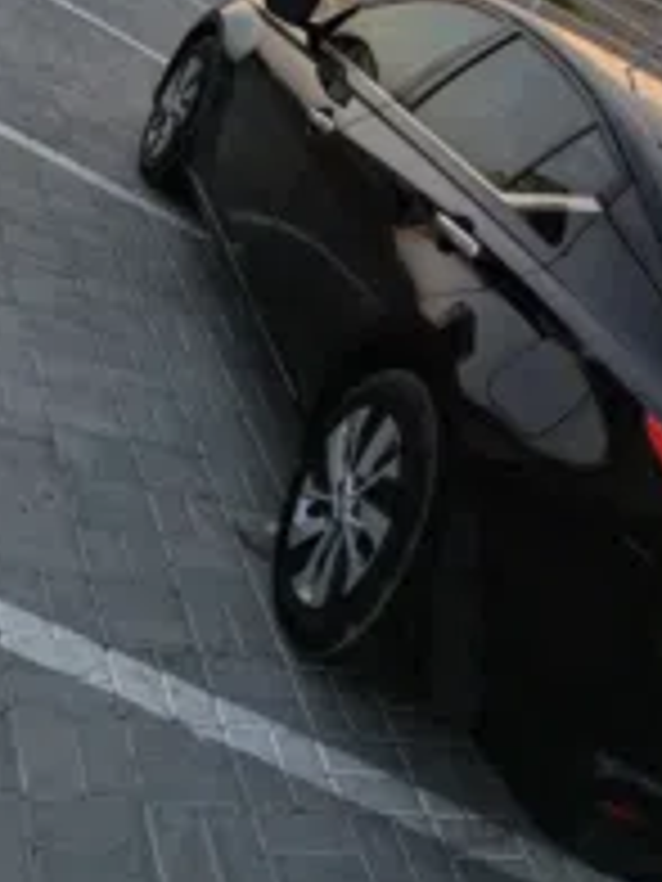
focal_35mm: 49
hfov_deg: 28.8
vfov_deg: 38.4
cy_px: 281
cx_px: 567
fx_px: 1249
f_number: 1.75
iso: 223
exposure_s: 1/100
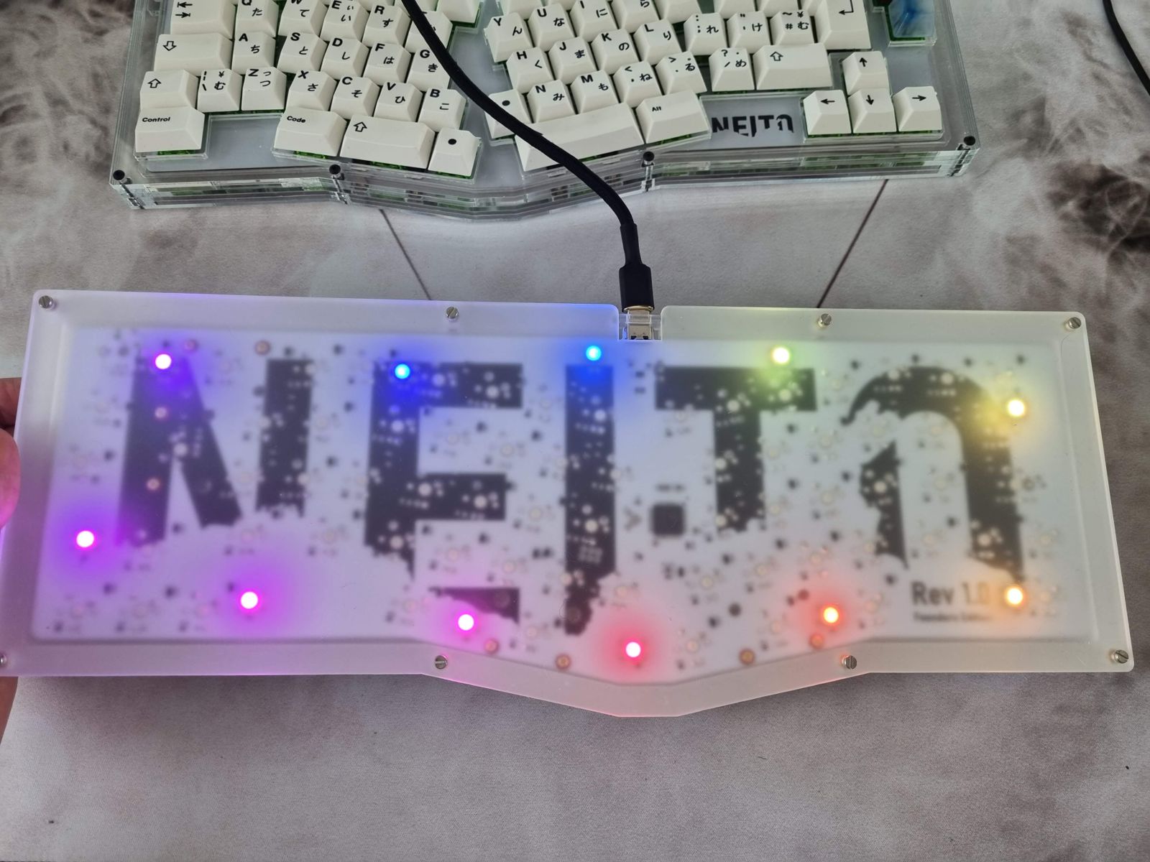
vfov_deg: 53.1
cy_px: 431
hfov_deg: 67.3
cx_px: 575
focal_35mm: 26
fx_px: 864
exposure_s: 1/100
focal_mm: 5.4
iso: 125
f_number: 1.8
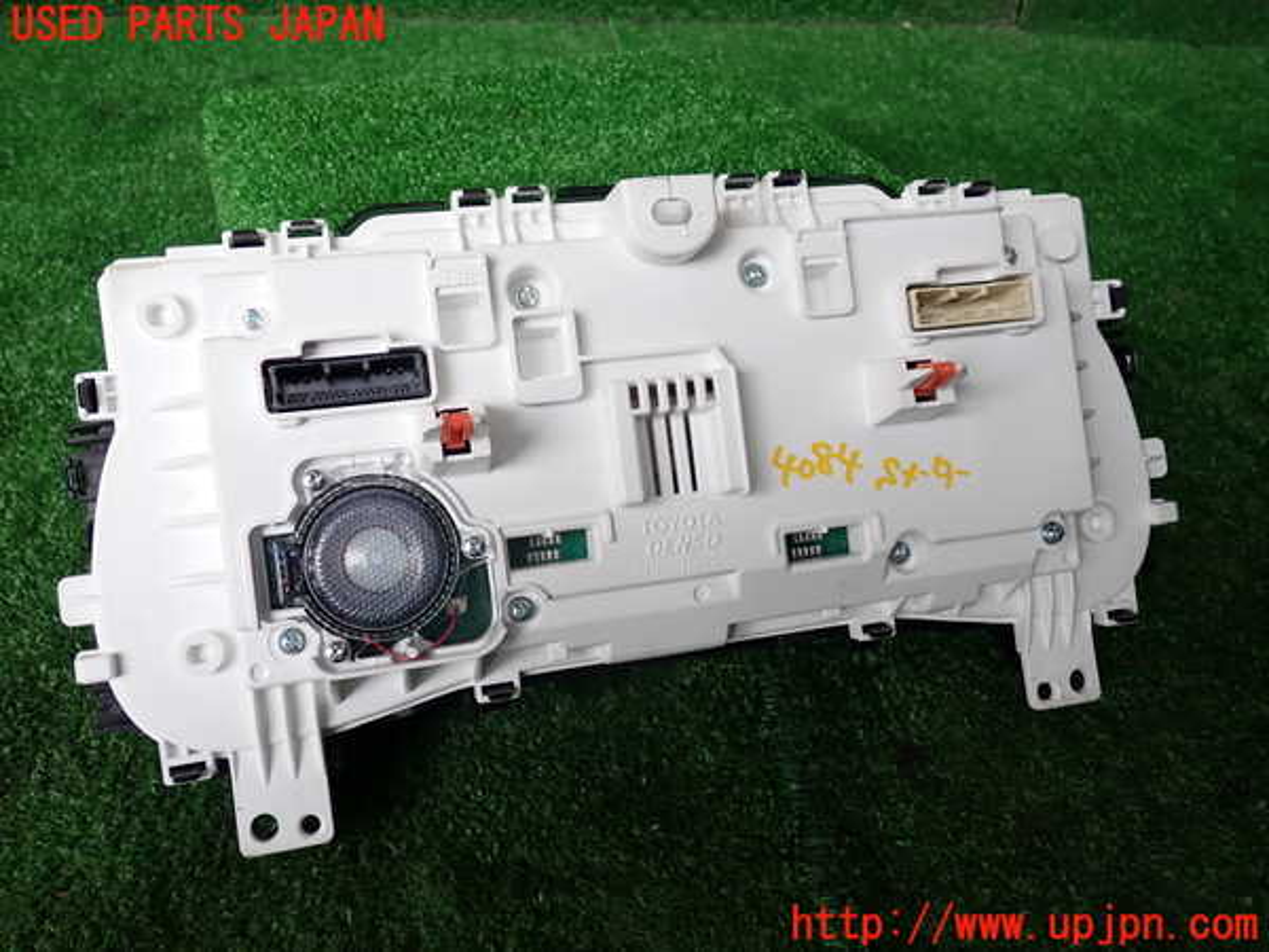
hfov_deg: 60.0
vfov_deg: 46.8
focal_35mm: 30
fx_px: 1100
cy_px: 476
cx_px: 634
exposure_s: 1/200
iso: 100
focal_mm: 5.4
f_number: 2.3
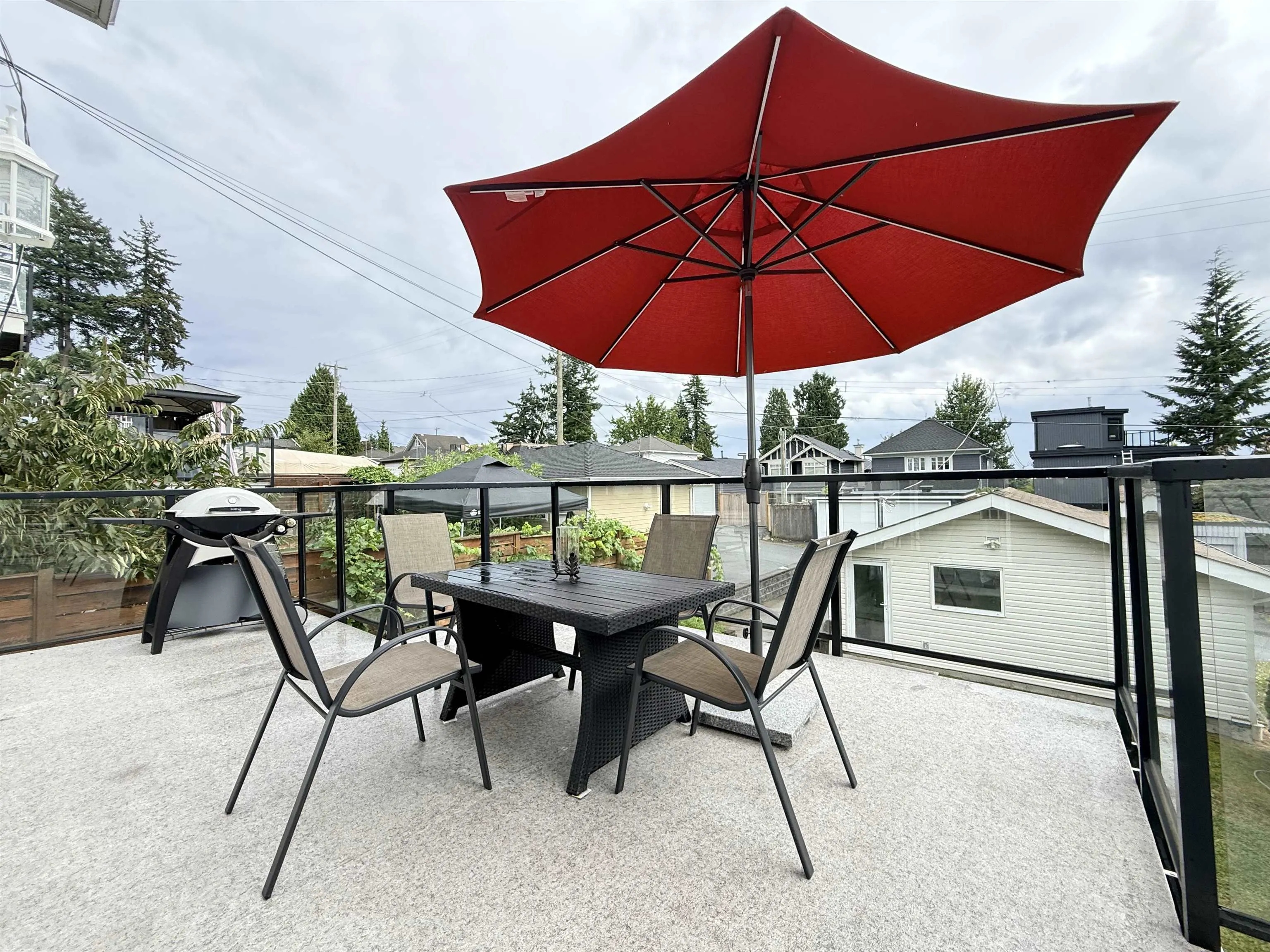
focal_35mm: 14
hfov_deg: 102.1
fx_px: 514
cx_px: 635
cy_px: 476
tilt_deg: +0.6
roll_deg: +0.7
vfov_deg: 85.7
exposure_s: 1/607
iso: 64
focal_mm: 2.22
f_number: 2.2
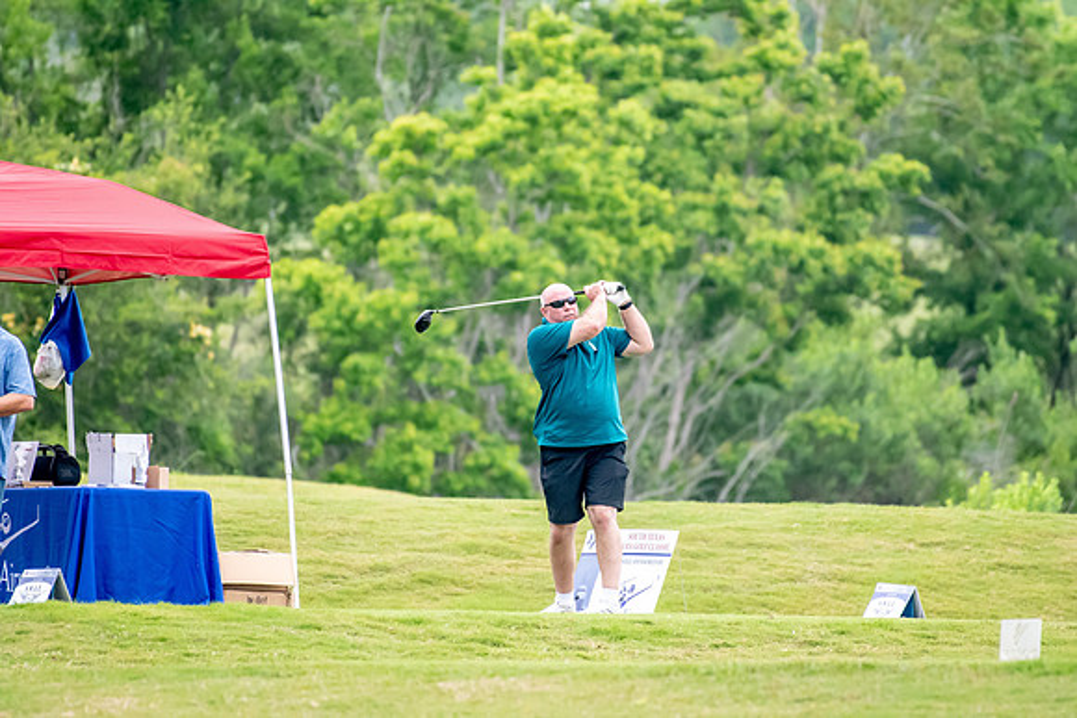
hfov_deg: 2.7
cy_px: 359
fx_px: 22442
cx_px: 538
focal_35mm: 750
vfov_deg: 1.8
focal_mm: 500
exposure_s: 1/2000
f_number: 5.6
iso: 3200
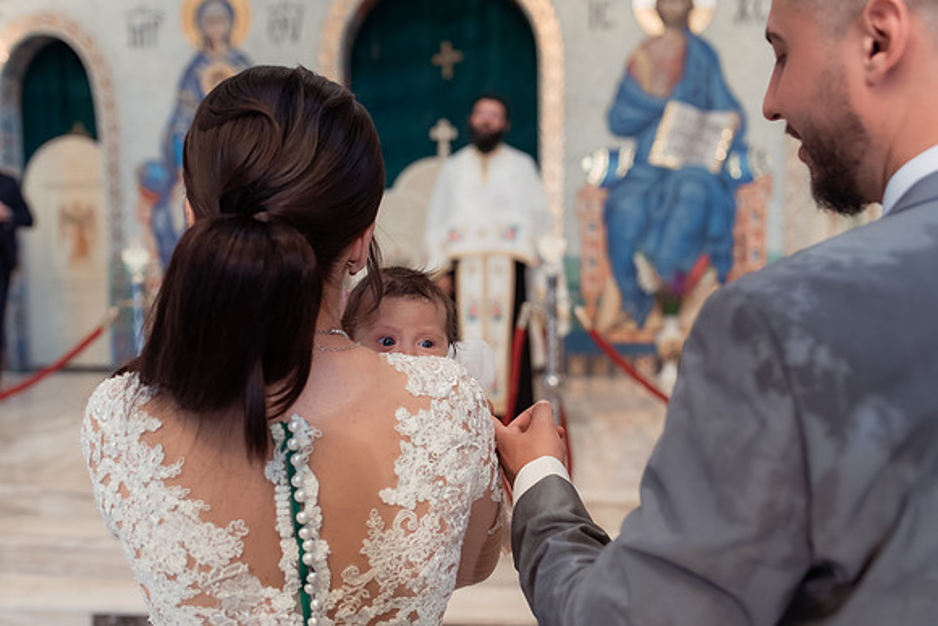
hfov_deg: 49.4
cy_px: 342
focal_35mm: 39
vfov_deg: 34.2
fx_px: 1018
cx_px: 415
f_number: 2.8
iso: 1600
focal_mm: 35
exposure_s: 1/250
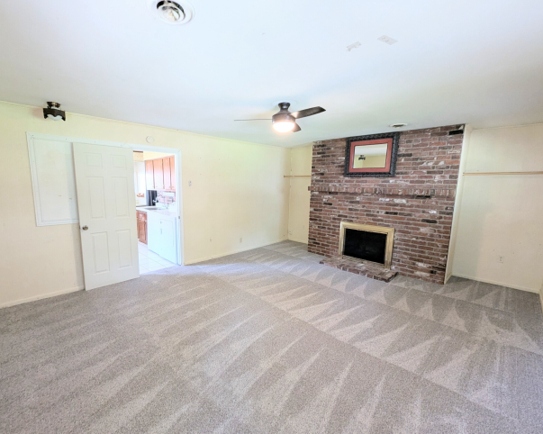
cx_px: 247
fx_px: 225
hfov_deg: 100.4
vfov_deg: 87.9
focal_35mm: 14
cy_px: 222
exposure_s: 1/24
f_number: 2.2
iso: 115
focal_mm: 1.95
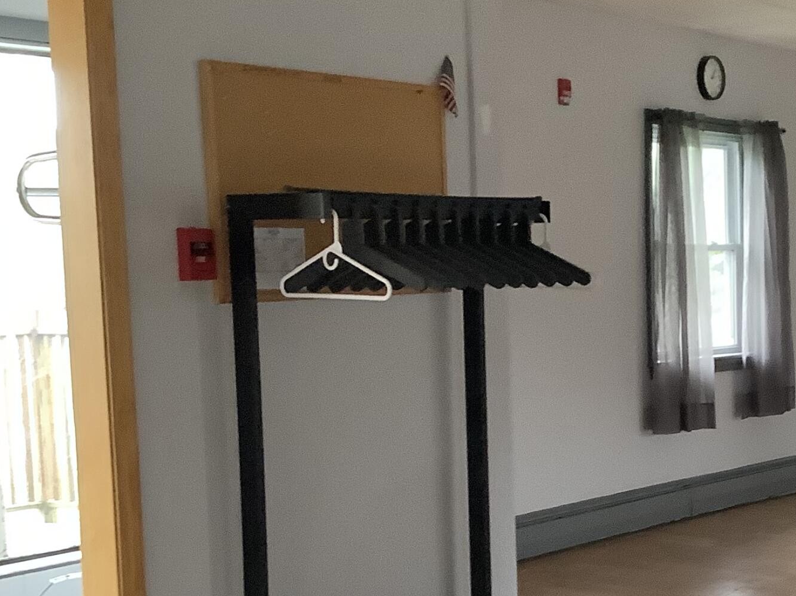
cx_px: 735
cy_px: 439
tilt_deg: -6.8
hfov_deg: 26.7
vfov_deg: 20.9
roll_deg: -0.4
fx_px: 1609
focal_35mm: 70
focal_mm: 3.3
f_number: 2.4
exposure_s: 1/50
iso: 400
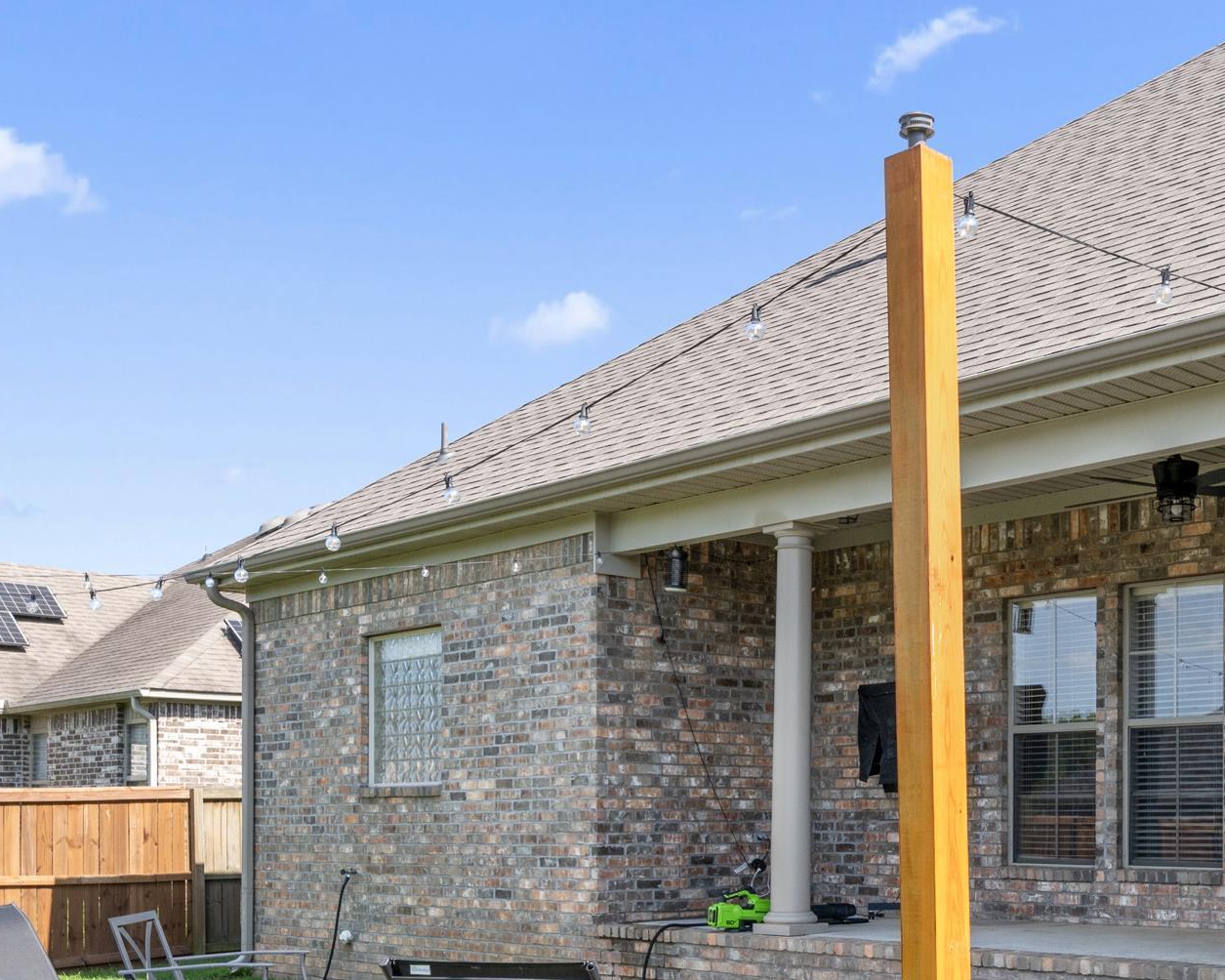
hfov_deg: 41.2
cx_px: 919
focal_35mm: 43
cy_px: 813
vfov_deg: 33.3
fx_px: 1576
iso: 200
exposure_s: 1/200
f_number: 9
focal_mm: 15.5
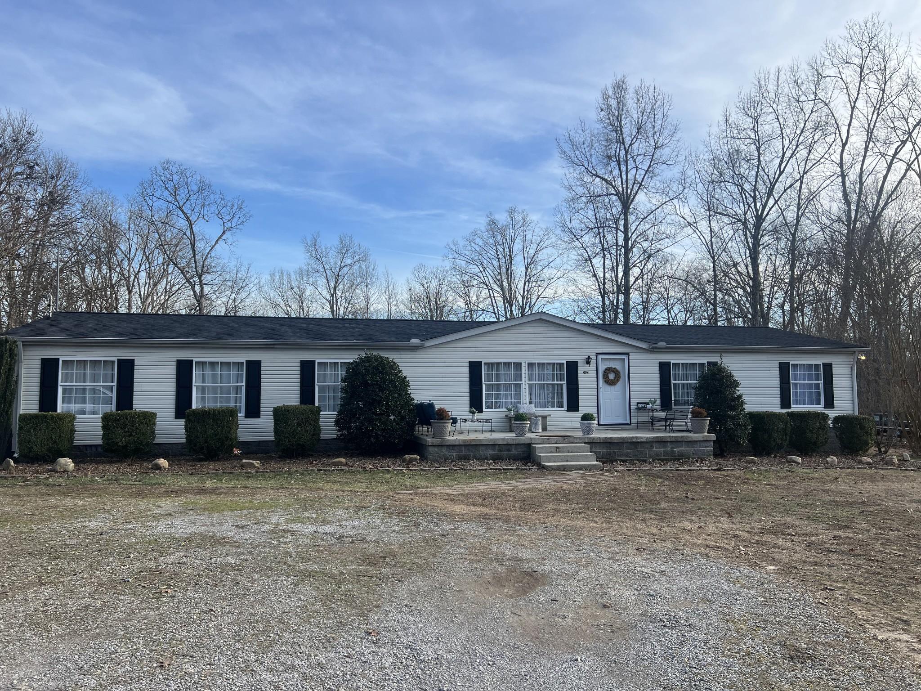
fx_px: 692
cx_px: 460
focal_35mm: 26
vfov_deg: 53.1
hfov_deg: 67.3
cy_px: 346
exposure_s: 1/1468
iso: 50
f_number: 1.5
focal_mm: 5.7
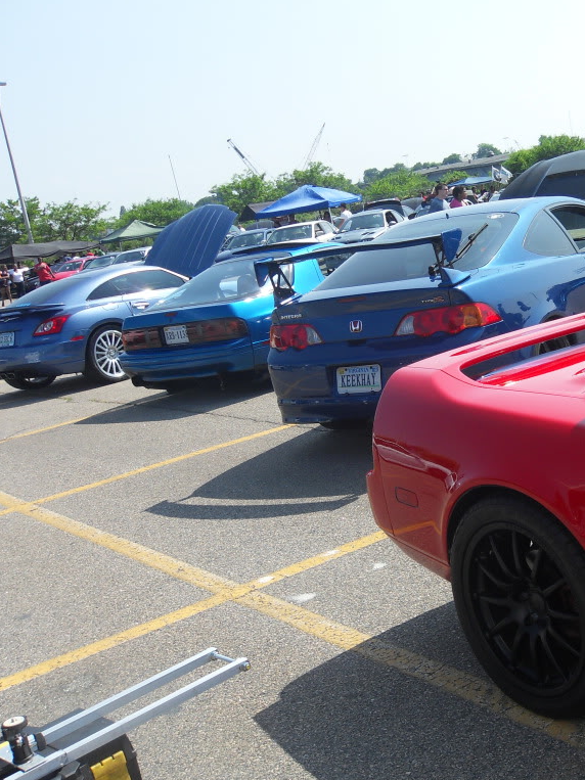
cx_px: 472
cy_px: 388
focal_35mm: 47
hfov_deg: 30.1
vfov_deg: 40.4
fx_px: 1059
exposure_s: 1/125
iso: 80
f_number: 8.2
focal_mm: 6.3
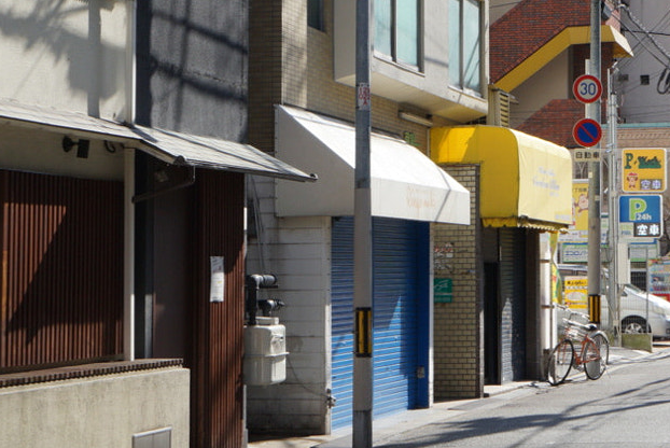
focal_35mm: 90
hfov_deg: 22.1
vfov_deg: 15.2
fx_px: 1677
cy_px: 189
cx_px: 605
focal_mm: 35
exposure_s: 1/320
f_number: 9
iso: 200
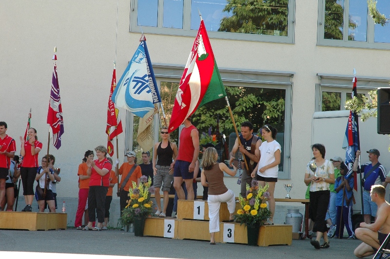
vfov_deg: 13.0
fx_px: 1137
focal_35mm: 105
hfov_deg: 19.5
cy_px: 130
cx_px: 195
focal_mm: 70
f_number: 11
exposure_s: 1/125
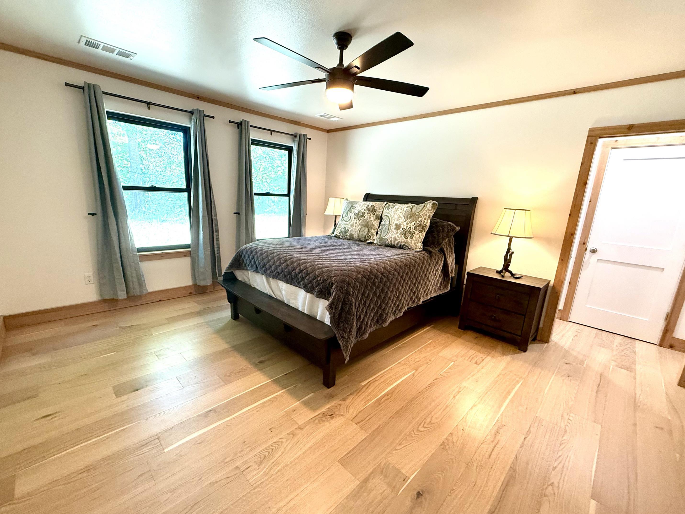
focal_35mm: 15
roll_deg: -2.9
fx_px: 297
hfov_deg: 98.2
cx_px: 337
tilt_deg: -12.5
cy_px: 264
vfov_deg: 81.7
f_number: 2.2
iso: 250
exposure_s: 1/60
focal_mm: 2.22
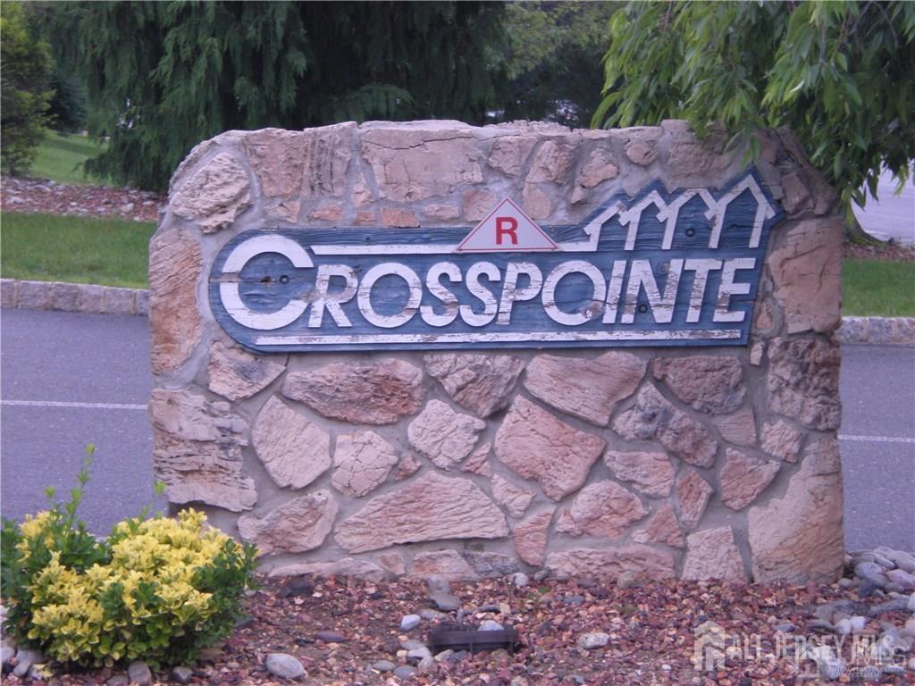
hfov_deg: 17.3
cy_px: 343
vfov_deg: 13.0
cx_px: 458
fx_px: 3013
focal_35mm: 114
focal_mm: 18.9
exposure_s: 1/93
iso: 200
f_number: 5.9
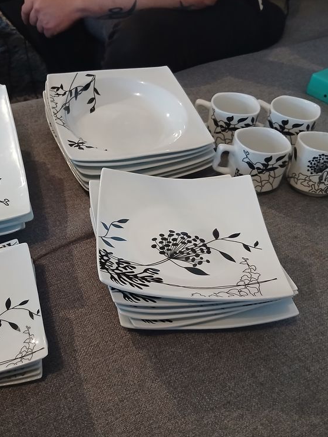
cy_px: 218
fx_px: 442
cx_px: 77
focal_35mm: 35
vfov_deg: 52.6
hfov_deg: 39.4
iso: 640
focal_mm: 3.98
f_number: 1.8
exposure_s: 1/20
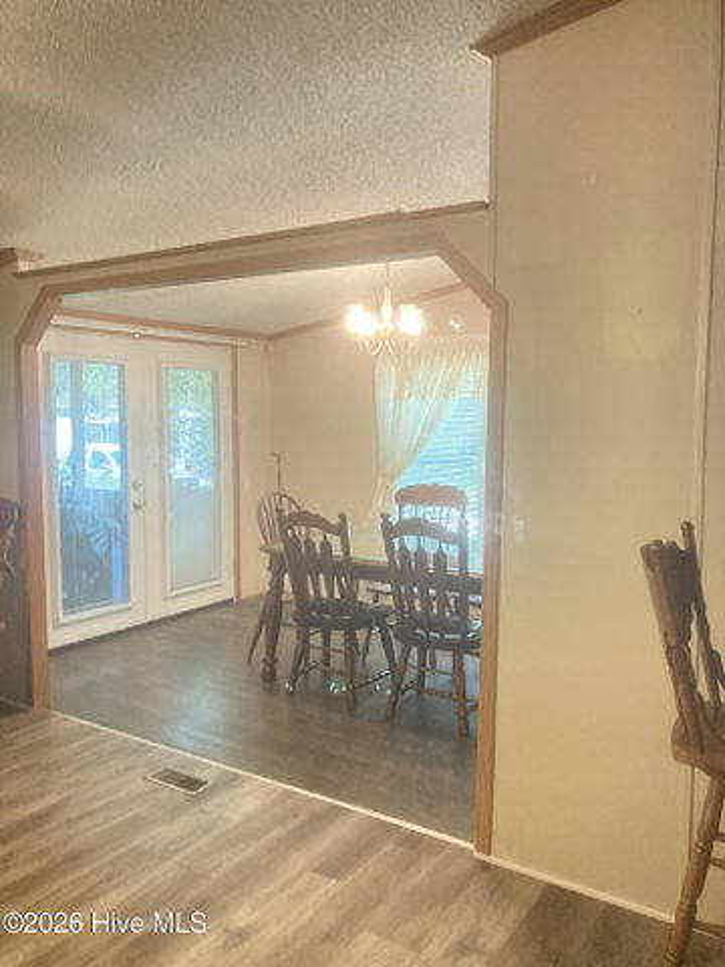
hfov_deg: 49.7
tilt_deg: -6.8
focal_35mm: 28
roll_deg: +1.0
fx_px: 782
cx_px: 362
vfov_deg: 63.4
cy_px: 484
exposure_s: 1/40
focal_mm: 3.99
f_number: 1.8
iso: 320
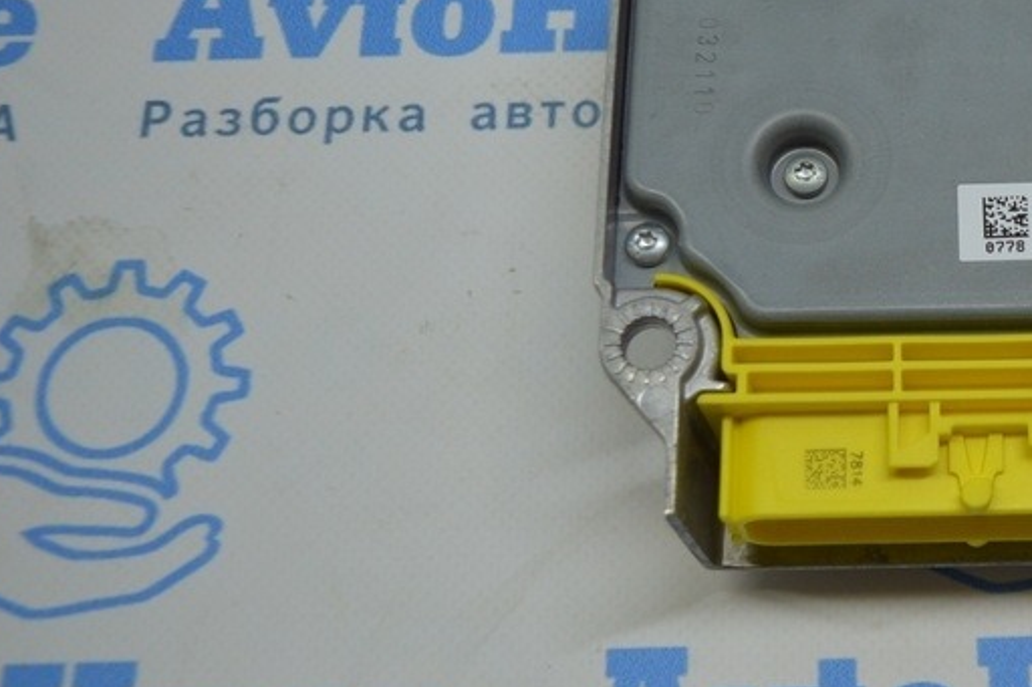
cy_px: 297
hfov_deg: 29.0
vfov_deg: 20.6
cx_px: 970
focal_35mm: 66
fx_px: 1891
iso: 400
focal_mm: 22
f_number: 3.8
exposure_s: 1/200
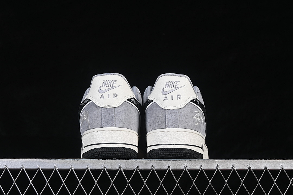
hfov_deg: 27.0
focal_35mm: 75
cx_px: 146
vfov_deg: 18.2
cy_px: 98
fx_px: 610
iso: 160
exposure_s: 1/80
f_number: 8
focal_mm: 50
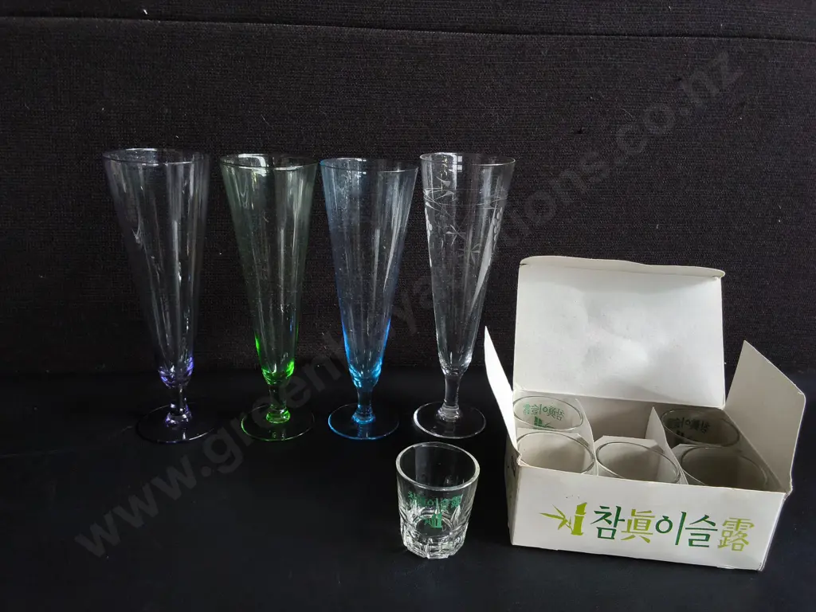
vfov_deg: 51.4
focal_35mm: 27
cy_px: 306
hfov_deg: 65.3
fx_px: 636
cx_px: 408
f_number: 2
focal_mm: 2.87
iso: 100
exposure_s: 1/100
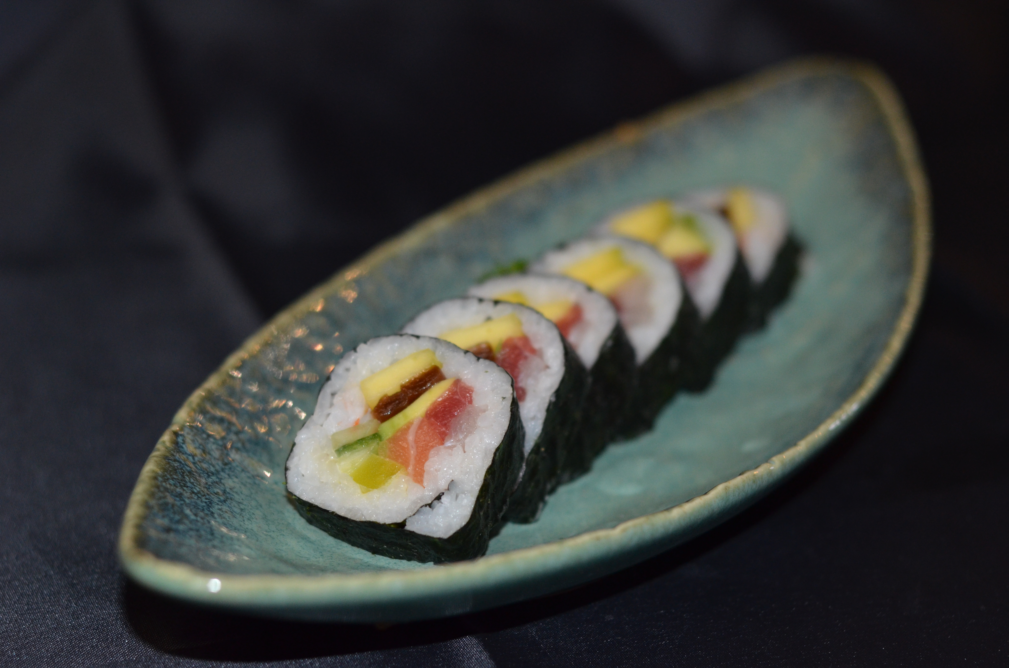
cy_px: 334
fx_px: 2098
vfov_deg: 18.1
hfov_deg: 27.0
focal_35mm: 75
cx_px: 504
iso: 800
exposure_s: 1/60
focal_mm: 50
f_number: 2.8
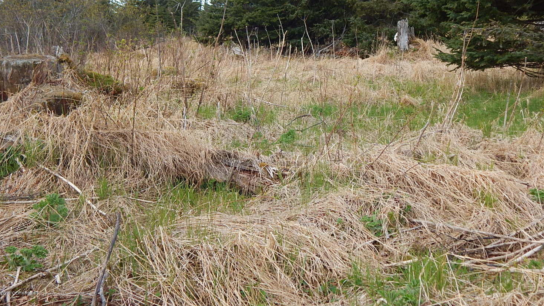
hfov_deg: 40.6
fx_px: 736
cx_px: 291
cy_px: 86
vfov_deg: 23.3
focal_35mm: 51
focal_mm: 7.7
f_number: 3.6
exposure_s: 1/320
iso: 125
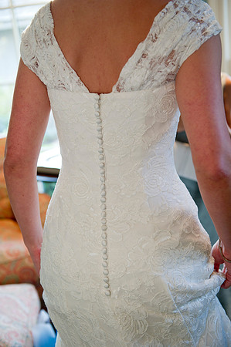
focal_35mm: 52
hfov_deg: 25.9
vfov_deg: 38.2
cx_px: 116
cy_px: 174
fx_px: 502
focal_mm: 52
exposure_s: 1/80
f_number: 3.5
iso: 1000
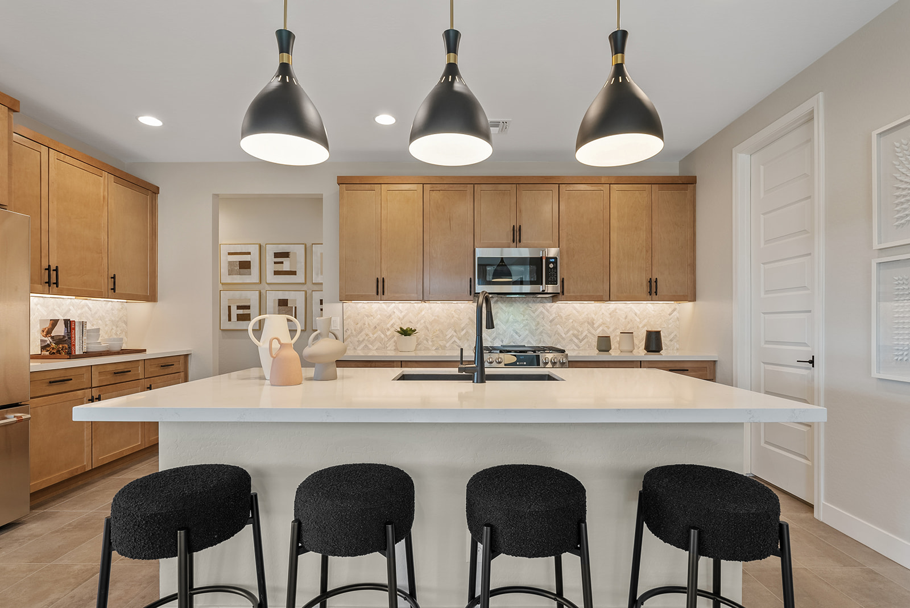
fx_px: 430
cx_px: 455
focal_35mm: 17
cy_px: 304
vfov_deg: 70.5
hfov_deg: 93.2
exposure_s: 1/1.67
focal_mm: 17
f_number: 8
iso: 100
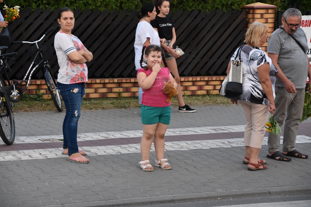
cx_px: 156
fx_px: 1010
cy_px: 104
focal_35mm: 117
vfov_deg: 11.7
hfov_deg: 17.5
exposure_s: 1/125
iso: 800
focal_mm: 78
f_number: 5.3
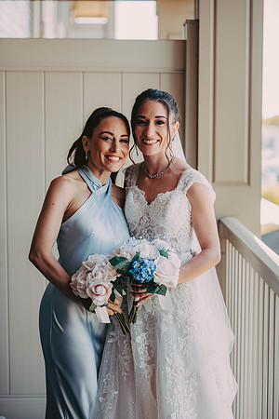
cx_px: 140
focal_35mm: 86
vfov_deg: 23.6
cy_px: 210
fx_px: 1000
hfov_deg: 15.9
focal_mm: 86
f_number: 2.8
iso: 320
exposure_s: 1/500
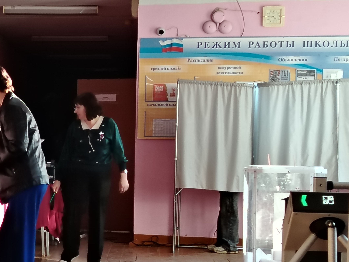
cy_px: 184
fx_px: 1099
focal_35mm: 109
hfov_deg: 17.4
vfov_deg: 13.6
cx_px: -43
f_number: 1.75
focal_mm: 5.25
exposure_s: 1/100
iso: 247
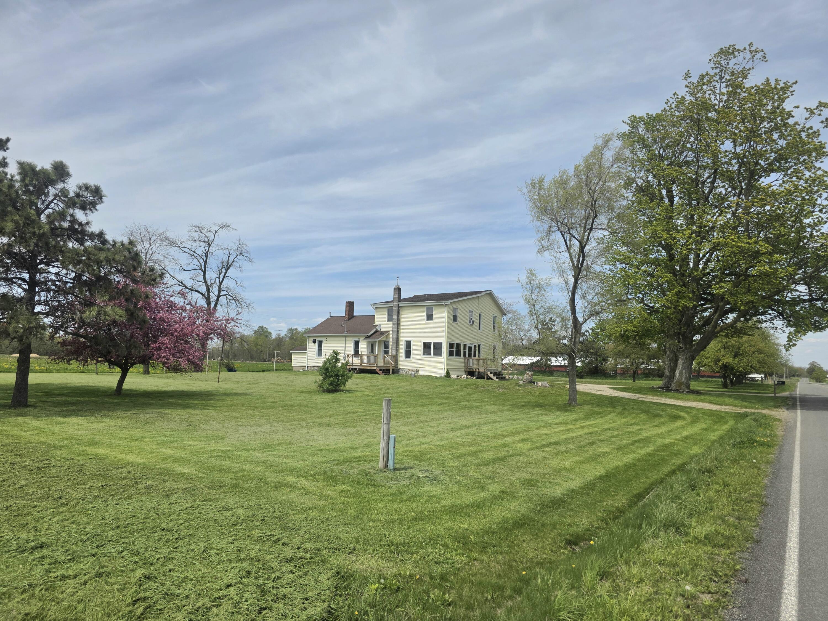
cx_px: 414
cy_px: 310
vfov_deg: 58.9
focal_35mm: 23
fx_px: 550
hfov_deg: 73.9
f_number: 1.7
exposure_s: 1/10000
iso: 50
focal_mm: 6.3
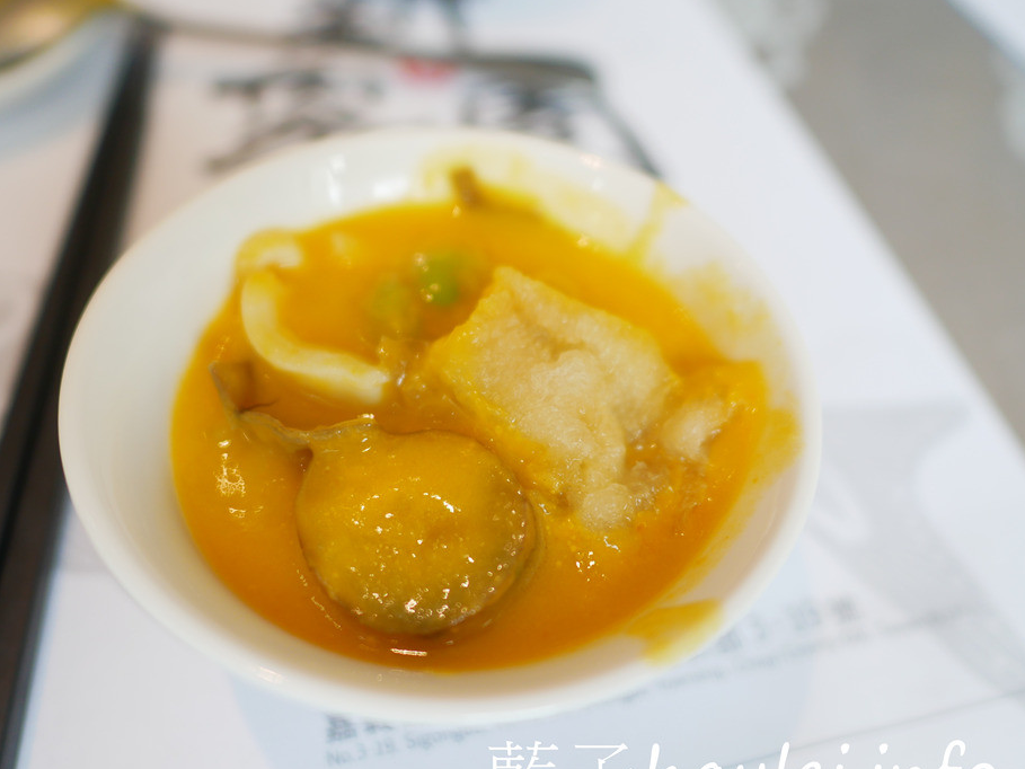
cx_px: 481
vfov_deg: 42.9
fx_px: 977
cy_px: 410
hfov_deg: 55.3
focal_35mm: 33
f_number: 1.7
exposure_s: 1/100
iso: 200
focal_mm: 15
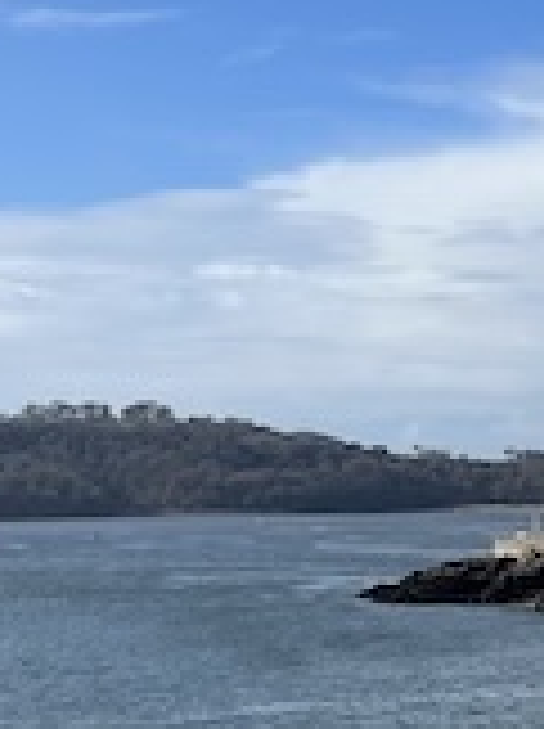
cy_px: 38
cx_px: 355
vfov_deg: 18.0
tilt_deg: +11.4
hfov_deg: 13.8
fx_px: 2248
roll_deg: +1.9
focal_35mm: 107
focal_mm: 5.1
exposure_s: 1/5076
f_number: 1.6
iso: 50
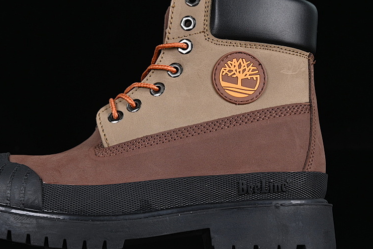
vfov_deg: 12.7
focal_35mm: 108
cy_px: 146
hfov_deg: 18.9
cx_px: 132
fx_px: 1119
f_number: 6.3
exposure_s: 1/60
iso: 160
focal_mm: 50
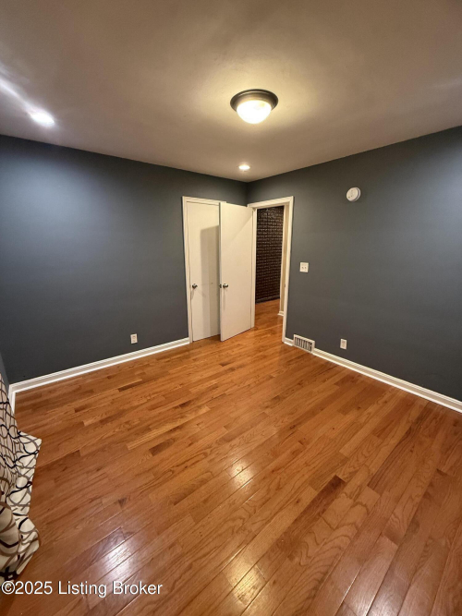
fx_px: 249
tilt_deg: -15.6
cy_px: 308
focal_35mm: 14
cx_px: 231
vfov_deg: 102.1
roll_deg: -1.0
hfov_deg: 85.7
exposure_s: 1/60
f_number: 2.2
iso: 400
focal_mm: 2.22
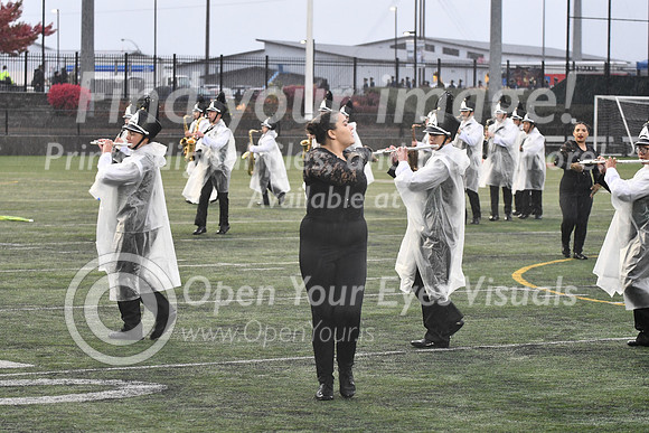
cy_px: 216
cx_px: 324
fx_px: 2651
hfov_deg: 14.0
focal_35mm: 147
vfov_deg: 9.3
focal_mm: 98
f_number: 4.5
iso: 1600
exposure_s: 1/250
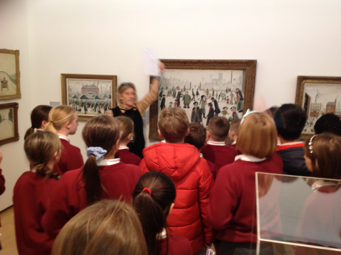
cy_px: 128
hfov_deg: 52.7
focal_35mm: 35
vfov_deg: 40.6
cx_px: 170
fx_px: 344
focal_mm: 4.28
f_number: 2.4
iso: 125
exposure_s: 1/15
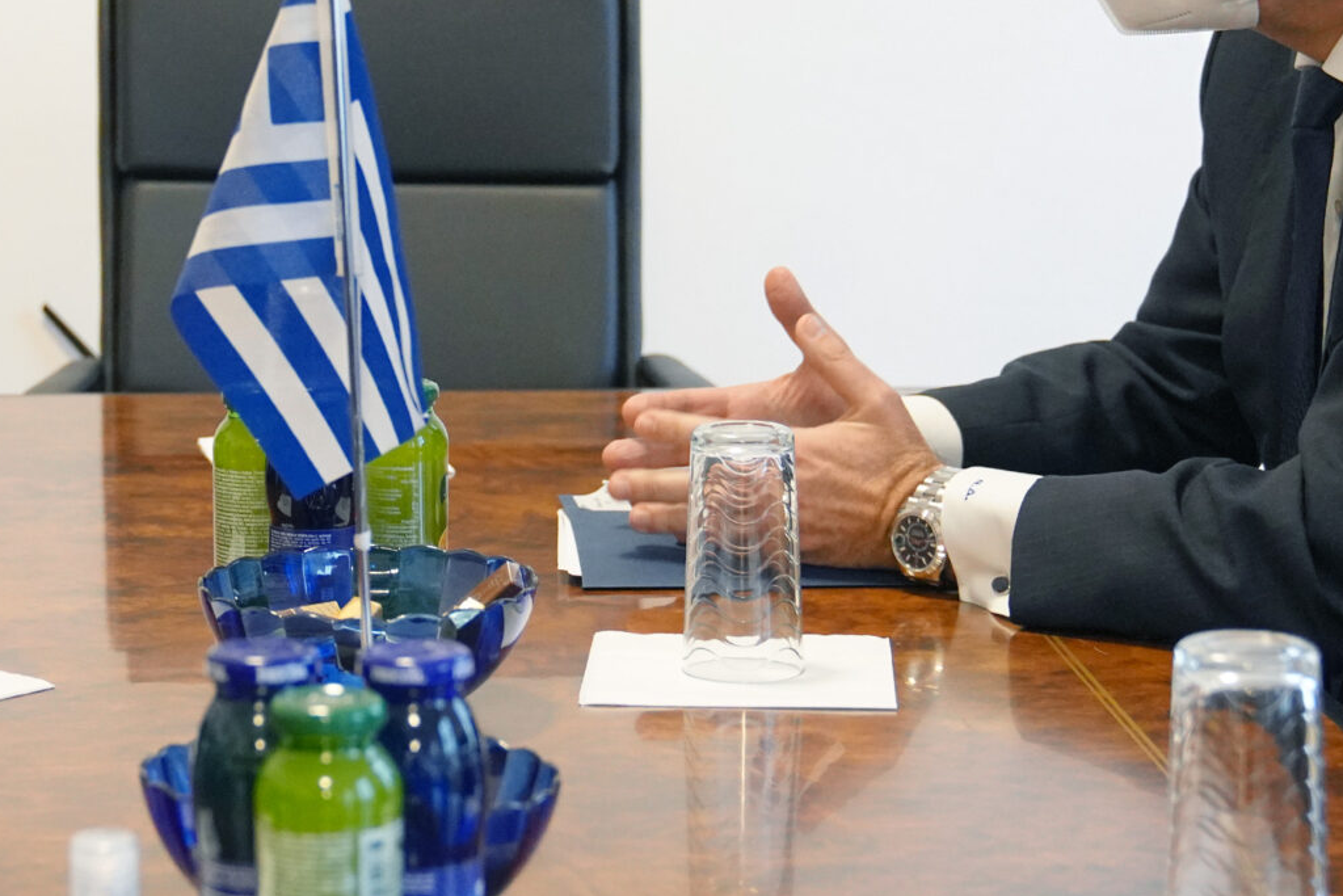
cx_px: 391
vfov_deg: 16.0
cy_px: 258
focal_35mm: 85
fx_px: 3171
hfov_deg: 23.7
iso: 2500
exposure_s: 1/125
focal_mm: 34
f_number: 3.2
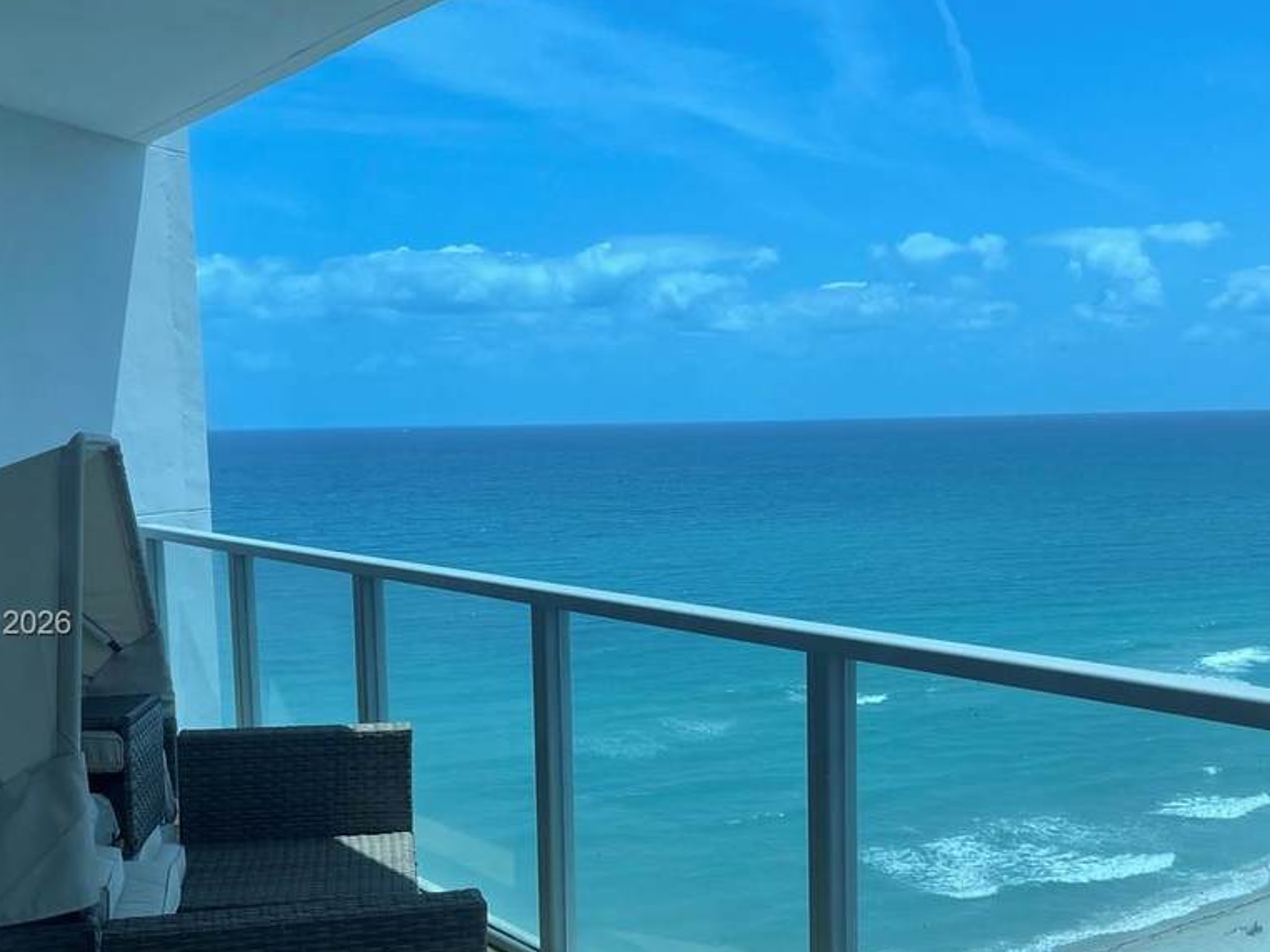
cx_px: 723
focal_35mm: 42
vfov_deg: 34.1
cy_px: 625
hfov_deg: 44.7
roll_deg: +1.2
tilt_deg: -8.6
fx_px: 1540
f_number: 1.6
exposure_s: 1/2049
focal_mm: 5.1
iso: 32
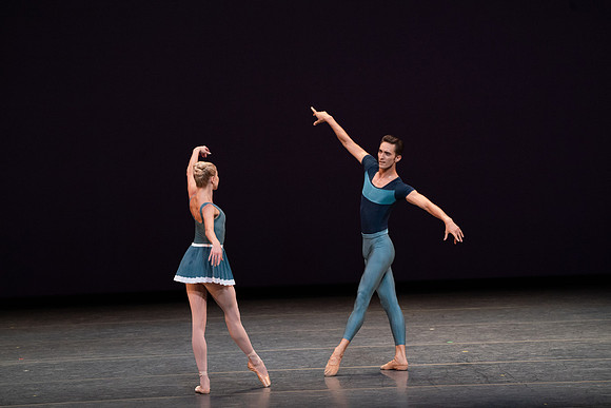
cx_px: 306
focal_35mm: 285
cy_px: 204
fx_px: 4838
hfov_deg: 7.2
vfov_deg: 4.8
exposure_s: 1/400
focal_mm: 285
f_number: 8
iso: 5000
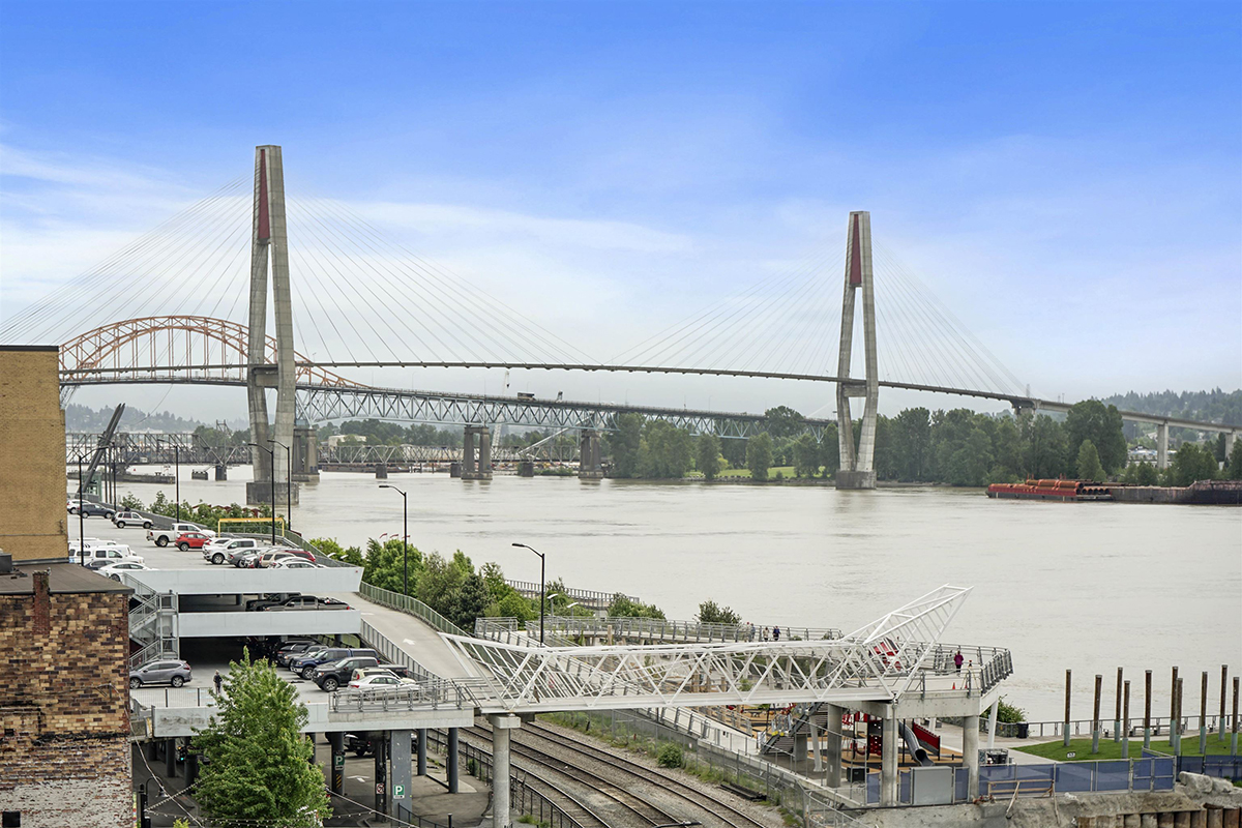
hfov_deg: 28.8
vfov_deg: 19.5
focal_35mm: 70
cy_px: 414
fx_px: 2415
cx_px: 621
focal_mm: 70
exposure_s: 1/80
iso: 100
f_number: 9
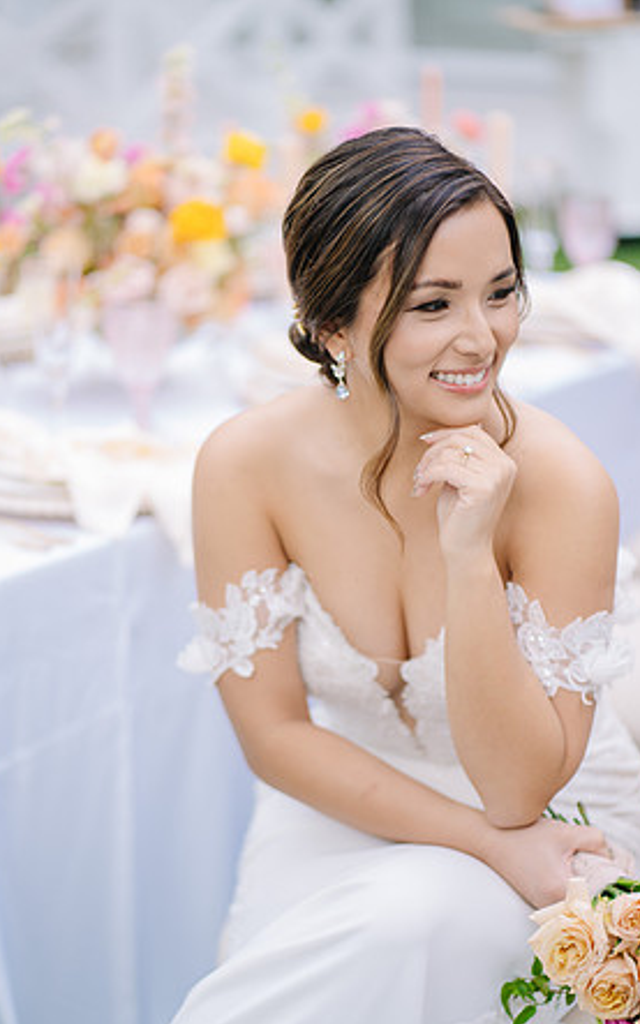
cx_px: 335
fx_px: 2455
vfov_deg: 23.5
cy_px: 518
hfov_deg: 14.9
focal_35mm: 88
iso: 50
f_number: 2
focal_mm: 85
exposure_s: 1/160
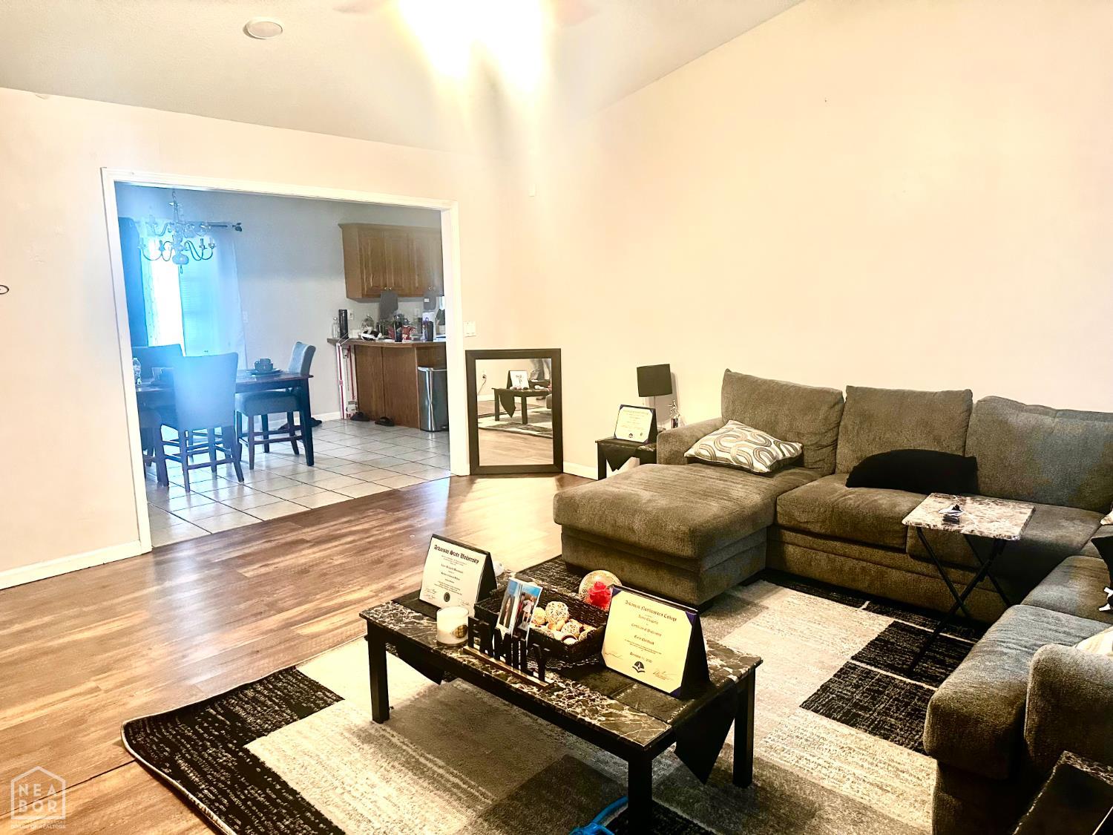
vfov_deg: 56.8
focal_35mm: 24
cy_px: 418
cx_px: 556
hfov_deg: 71.6
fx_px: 772
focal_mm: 6.86
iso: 500
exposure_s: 1/60
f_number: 1.78
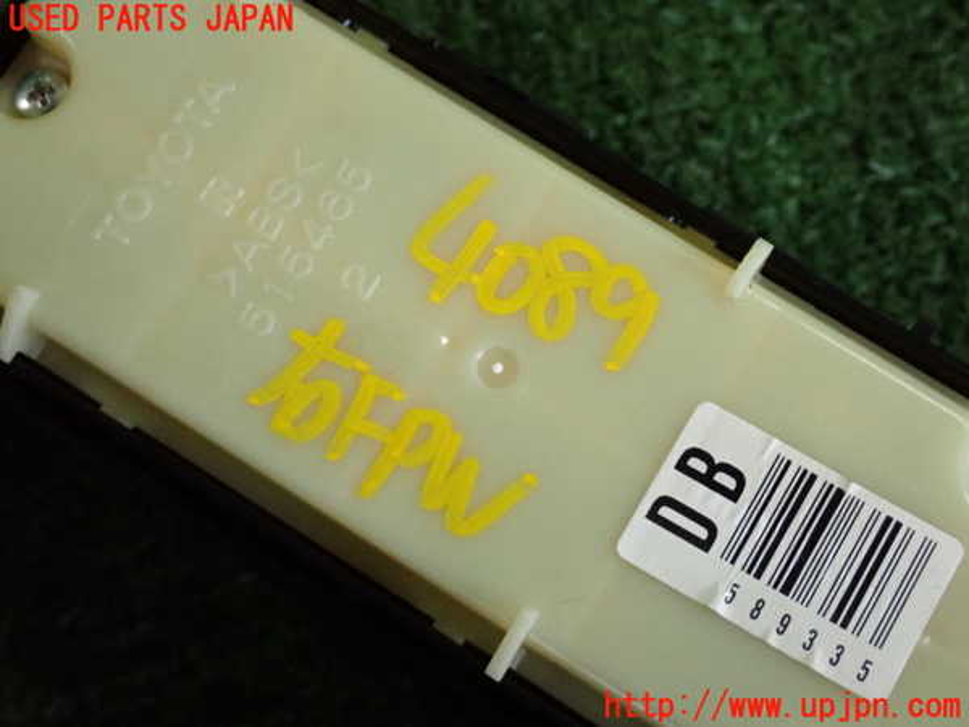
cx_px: 484
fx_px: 1736
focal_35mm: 62
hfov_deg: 31.2
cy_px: 364
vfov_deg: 23.7
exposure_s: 1/125
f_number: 3.6
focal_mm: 11.09
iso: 1250
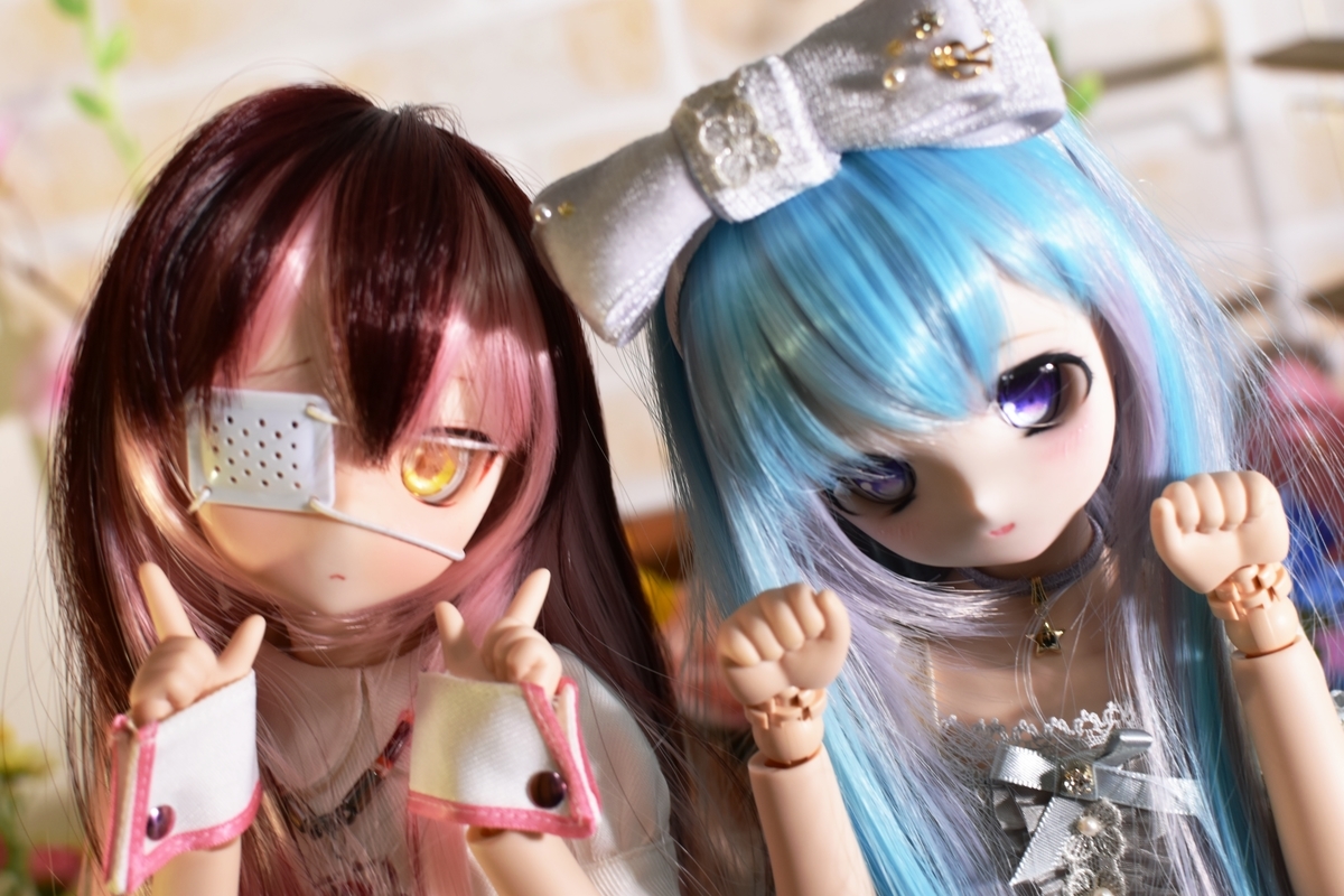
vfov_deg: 25.8
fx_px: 1960
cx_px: 672
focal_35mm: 52
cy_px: 448
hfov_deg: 37.9
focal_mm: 35
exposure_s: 1/60
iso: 400
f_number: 4
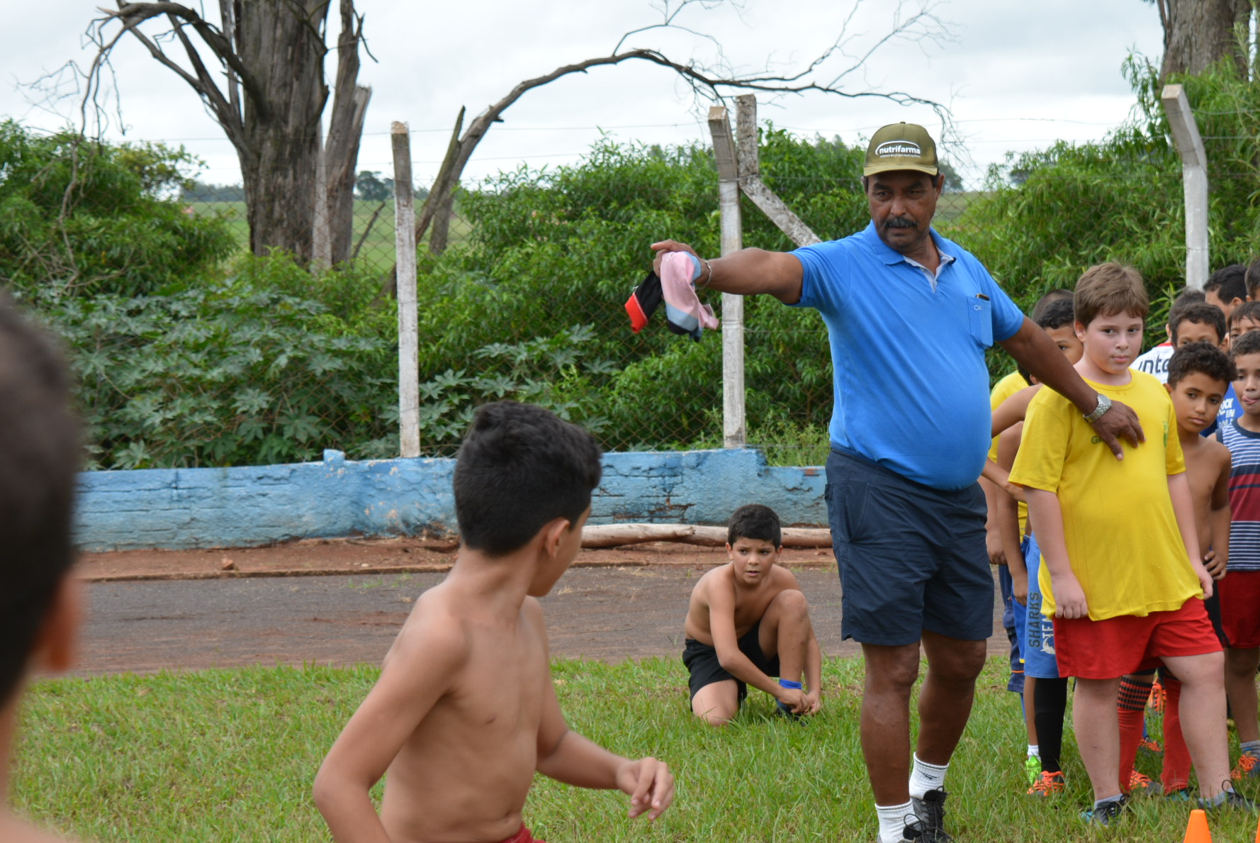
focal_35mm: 106
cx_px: 896
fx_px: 3713
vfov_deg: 12.9
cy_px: 703
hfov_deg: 19.2
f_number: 6.3
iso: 200
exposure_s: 1/160
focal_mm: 42
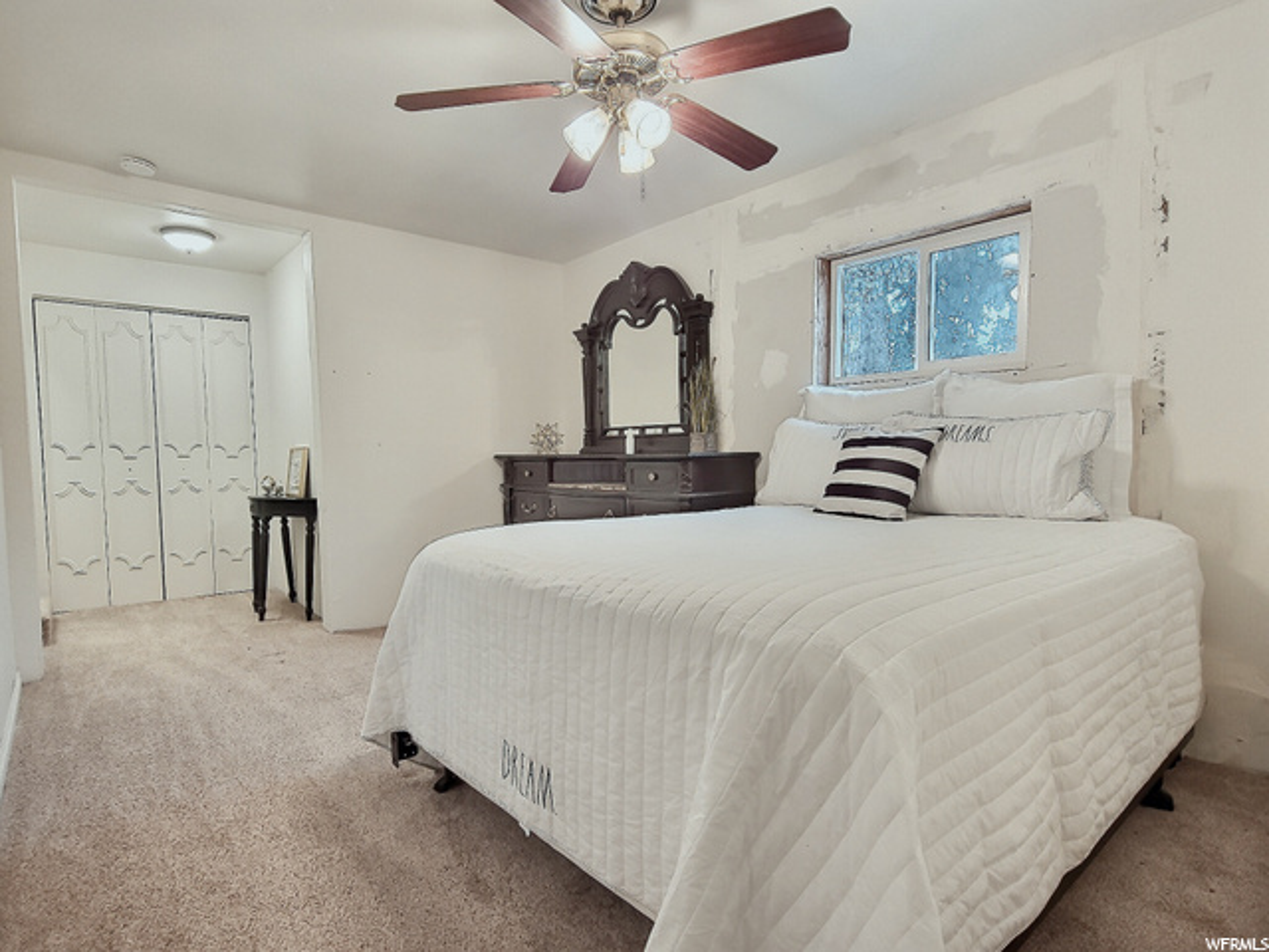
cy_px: 476
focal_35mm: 13
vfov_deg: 89.9
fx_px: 477
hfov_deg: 106.2
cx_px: 634
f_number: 2.2
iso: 800
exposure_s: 1/2
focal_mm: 2.2
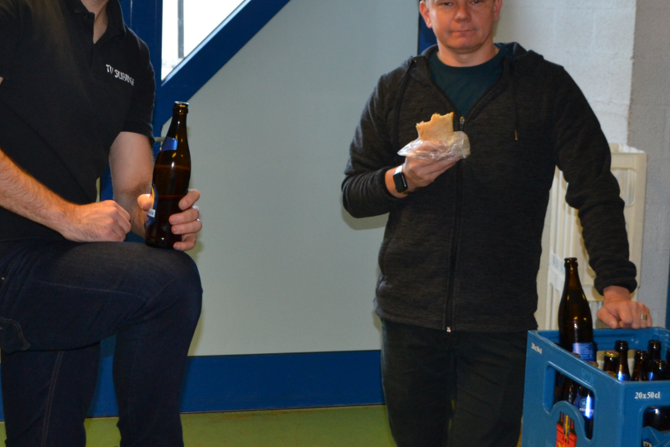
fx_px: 1266
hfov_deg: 29.6
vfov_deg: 20.0
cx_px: 269
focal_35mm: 68
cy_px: 152
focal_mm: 24
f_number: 4
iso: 560
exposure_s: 1/60
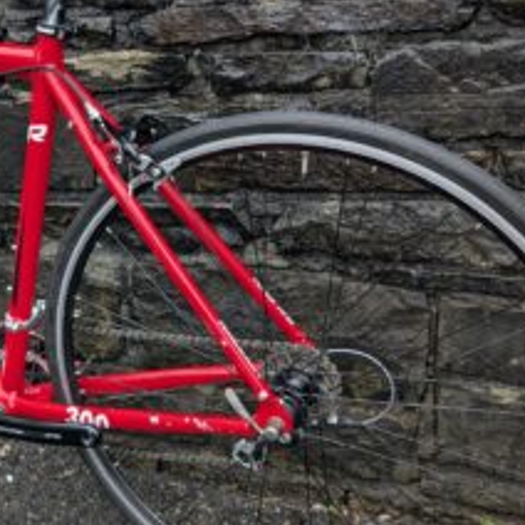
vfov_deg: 35.3
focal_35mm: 48
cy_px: 240
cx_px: 42
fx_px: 824
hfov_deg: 33.3
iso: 21
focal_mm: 6.9
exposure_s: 1/737
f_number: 1.68
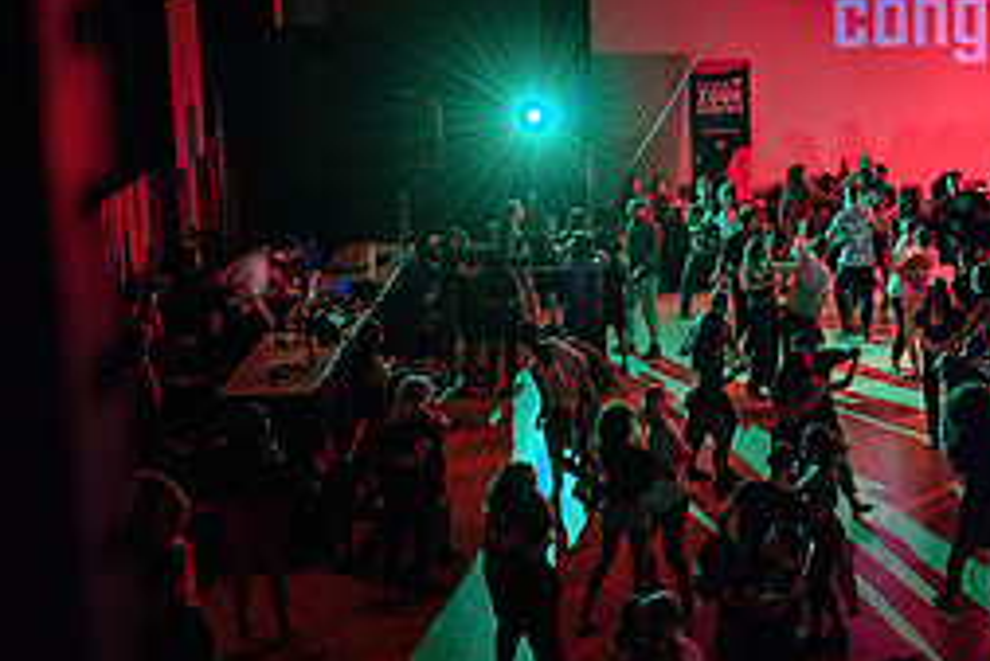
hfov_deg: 23.0
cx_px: 969
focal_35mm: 85
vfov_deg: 16.0
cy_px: 191
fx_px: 2339
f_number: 2.8
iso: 1000
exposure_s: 1/100
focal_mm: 31
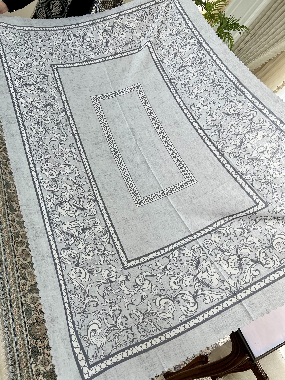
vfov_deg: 67.3
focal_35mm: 26
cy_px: 190
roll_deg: -42.9
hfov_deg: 53.1
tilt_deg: -31.5
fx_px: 285
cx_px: 142
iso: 32
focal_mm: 5.7
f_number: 1.5
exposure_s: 1/112
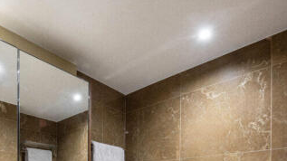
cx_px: 56
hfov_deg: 65.2
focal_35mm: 26
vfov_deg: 35.7
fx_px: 198
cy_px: 189
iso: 400
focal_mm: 12
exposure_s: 1/4
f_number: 8
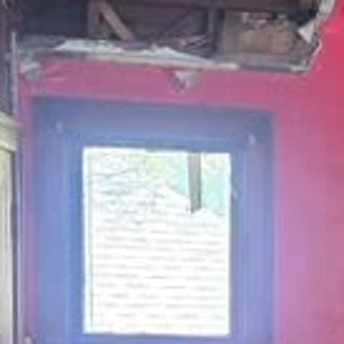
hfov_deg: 10.9
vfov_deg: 11.2
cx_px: 588
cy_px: 475
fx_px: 1709
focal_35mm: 152
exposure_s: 1/120
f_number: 1.8
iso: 800
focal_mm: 5.4
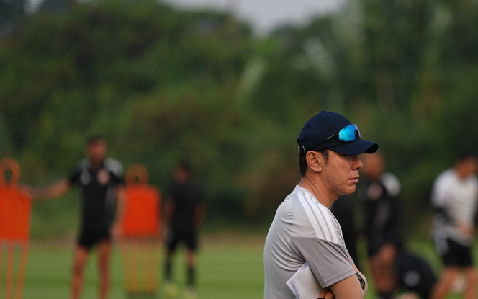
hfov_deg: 6.8
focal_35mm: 307
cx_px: 335
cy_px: 198
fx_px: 3999
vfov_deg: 4.3
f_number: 2.8
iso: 200
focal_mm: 200
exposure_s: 1/1600
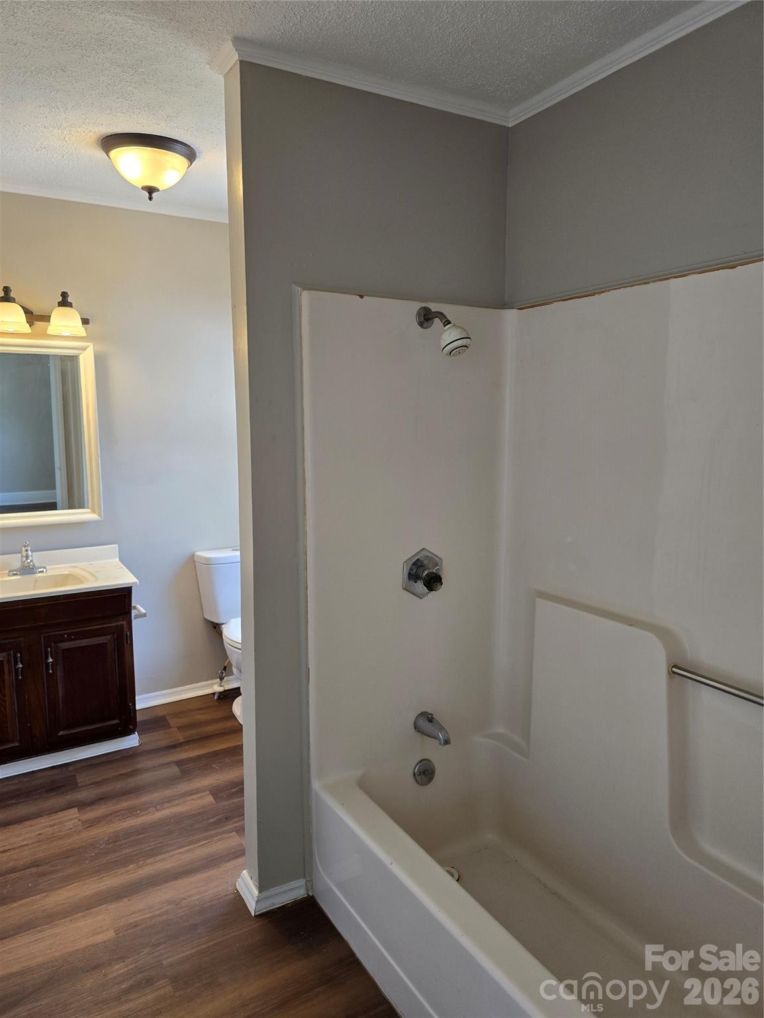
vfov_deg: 73.9
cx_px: 382
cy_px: 509
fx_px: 677
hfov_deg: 58.9
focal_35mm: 23
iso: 100
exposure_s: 1/120
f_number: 1.7
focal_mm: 6.3
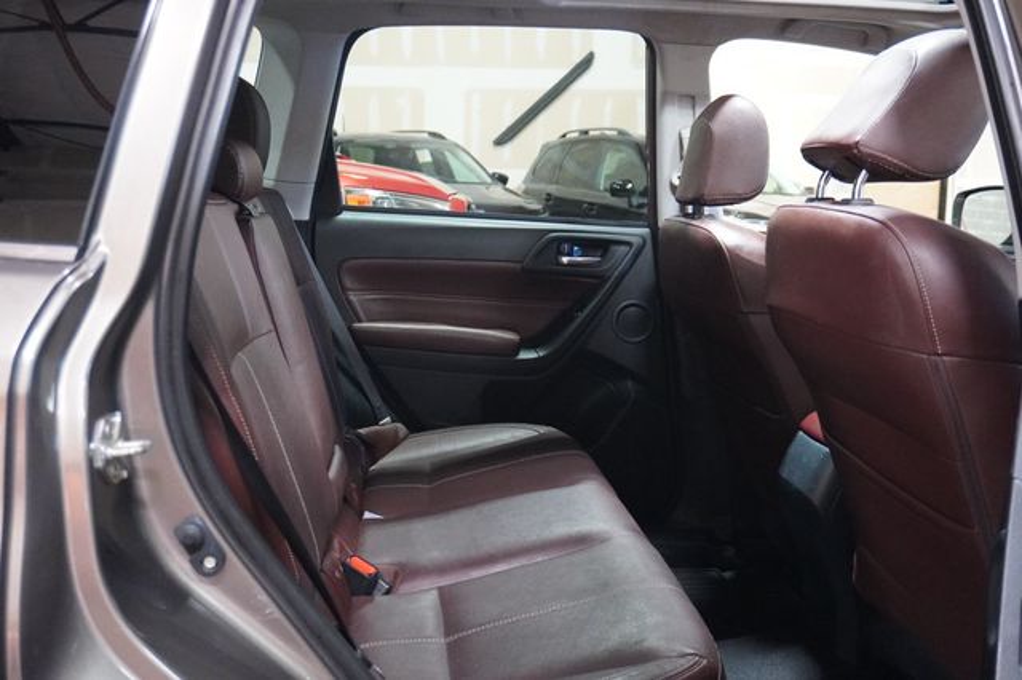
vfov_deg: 36.8
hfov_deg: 53.2
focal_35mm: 36
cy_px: 340
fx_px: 1021
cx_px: 511
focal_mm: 24
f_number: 4.5
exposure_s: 1/30
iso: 6400
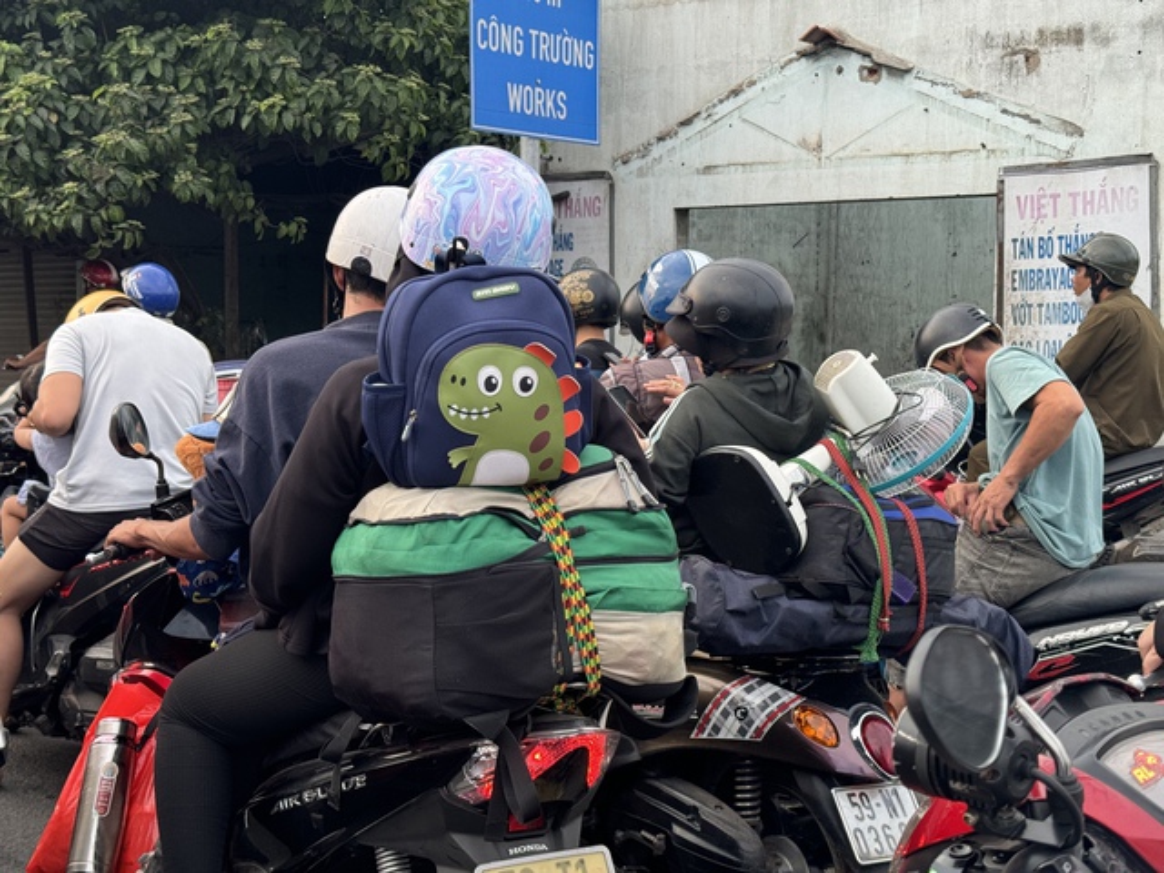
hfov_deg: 39.7
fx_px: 1614
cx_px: 582
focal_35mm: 48
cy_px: 436
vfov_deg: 30.3
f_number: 1.78
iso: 50
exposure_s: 1/204
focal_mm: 6.76
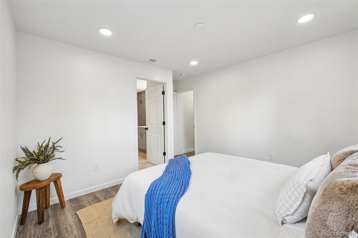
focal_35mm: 15
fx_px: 149
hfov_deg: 100.4
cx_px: 179
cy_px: 119
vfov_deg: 77.3
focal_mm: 10
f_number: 8
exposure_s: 1/40
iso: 800
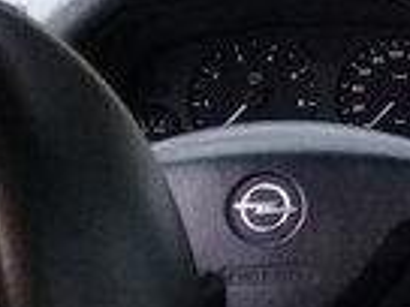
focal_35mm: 150
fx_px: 1777
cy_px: 158
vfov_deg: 9.9
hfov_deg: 11.5
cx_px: 880
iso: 80
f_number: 2.2
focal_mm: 3.3
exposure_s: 1/50
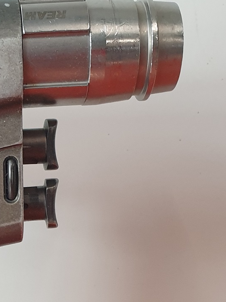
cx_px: -61
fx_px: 635
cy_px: 299
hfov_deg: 18.8
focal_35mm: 73
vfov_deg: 25.4
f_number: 2.4
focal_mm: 4.3
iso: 200
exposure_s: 1/50
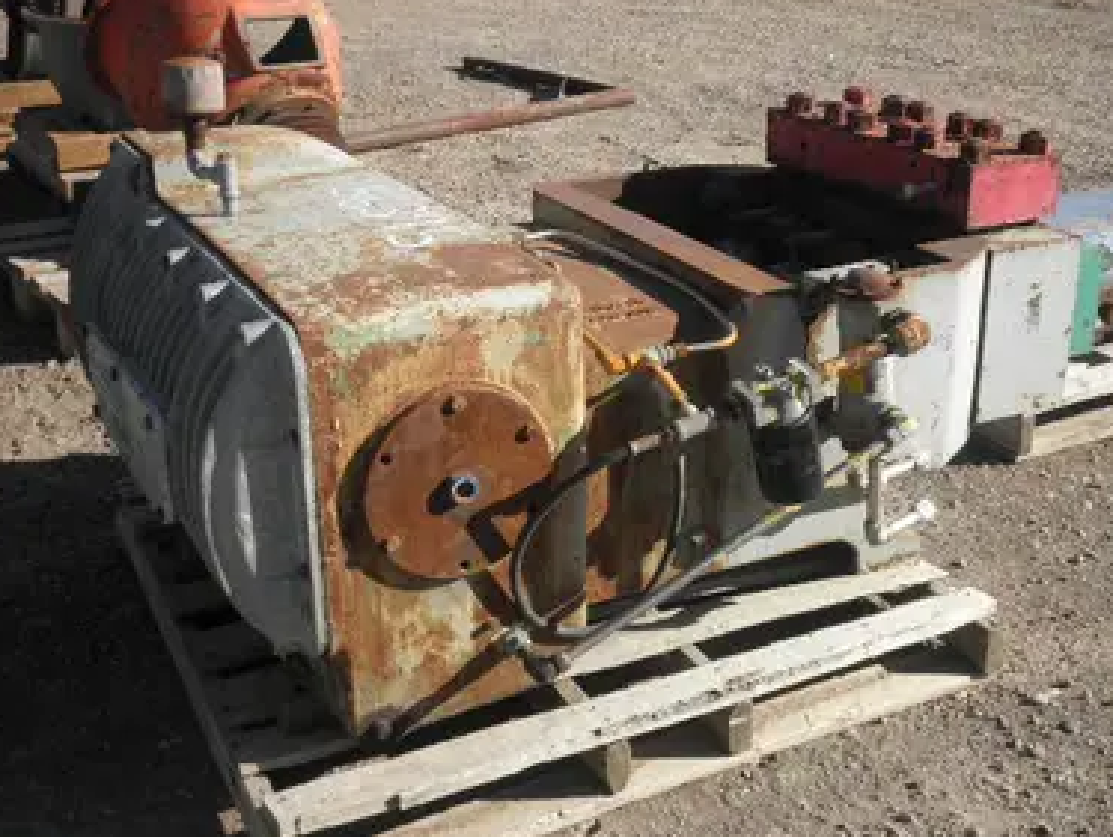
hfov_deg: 40.4
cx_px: 586
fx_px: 1512
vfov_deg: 30.9
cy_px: 423
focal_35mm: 47
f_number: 9.6
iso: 80
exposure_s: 1/80
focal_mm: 7.9
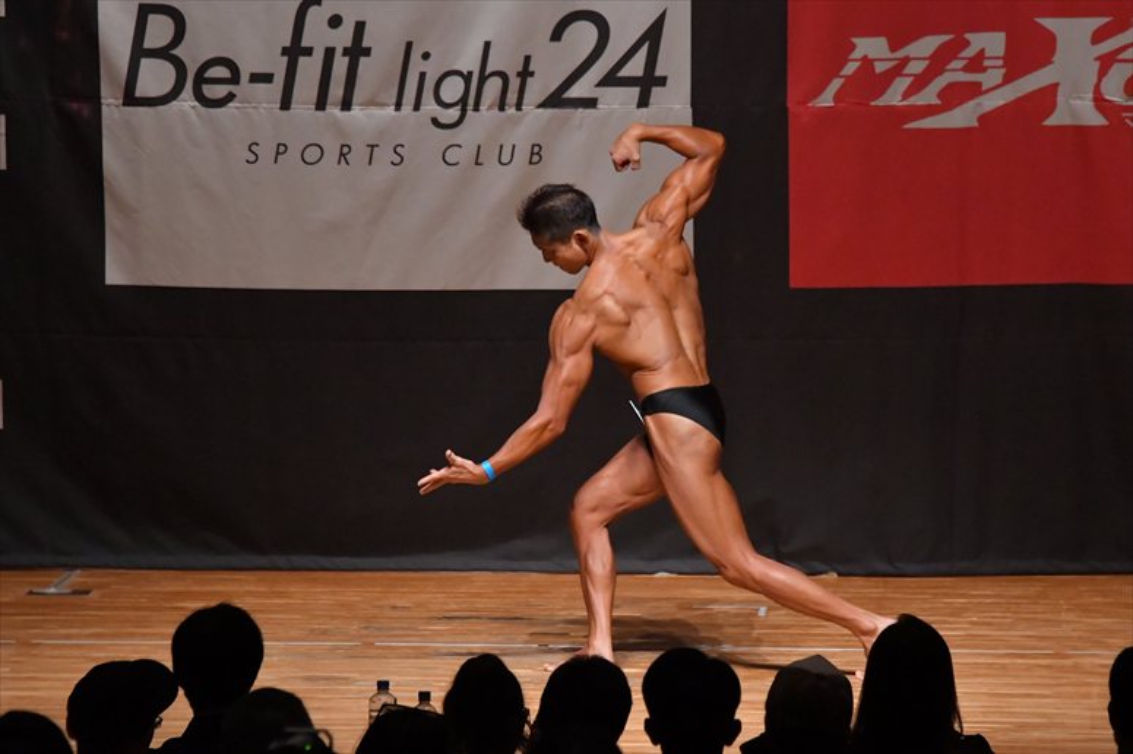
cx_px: 566
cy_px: 377
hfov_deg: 8.6
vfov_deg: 5.7
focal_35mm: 240
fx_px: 7550
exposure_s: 1/400
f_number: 5.6
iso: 8000
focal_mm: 160
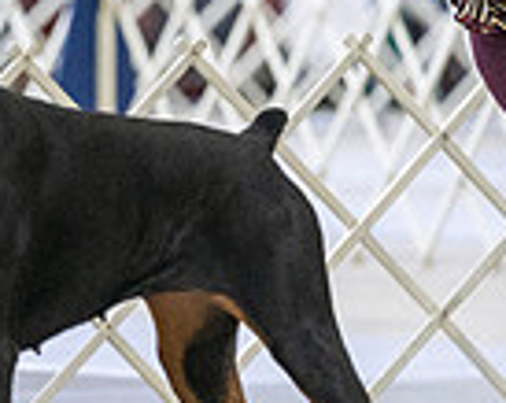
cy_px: 9
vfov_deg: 2.1
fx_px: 10954
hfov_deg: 2.6
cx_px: -107
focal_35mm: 733
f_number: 3.5
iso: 6400
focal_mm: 184
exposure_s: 1/320
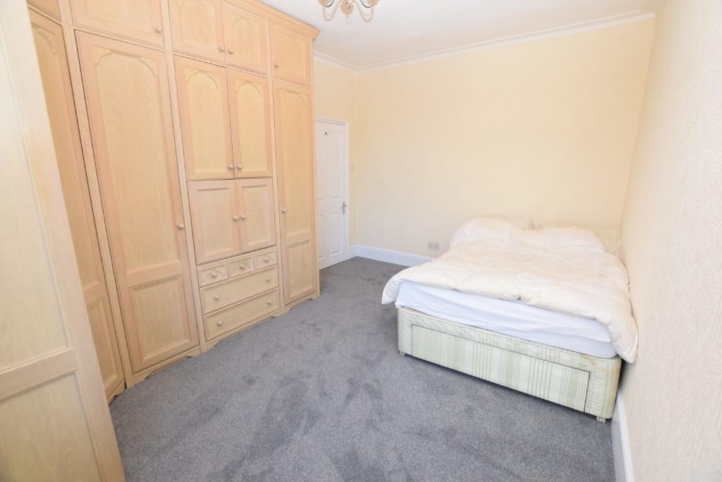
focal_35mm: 15
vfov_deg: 77.3
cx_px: 361
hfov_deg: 100.4
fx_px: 301
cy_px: 241
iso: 800
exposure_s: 1/125
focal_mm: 10
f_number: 5.6
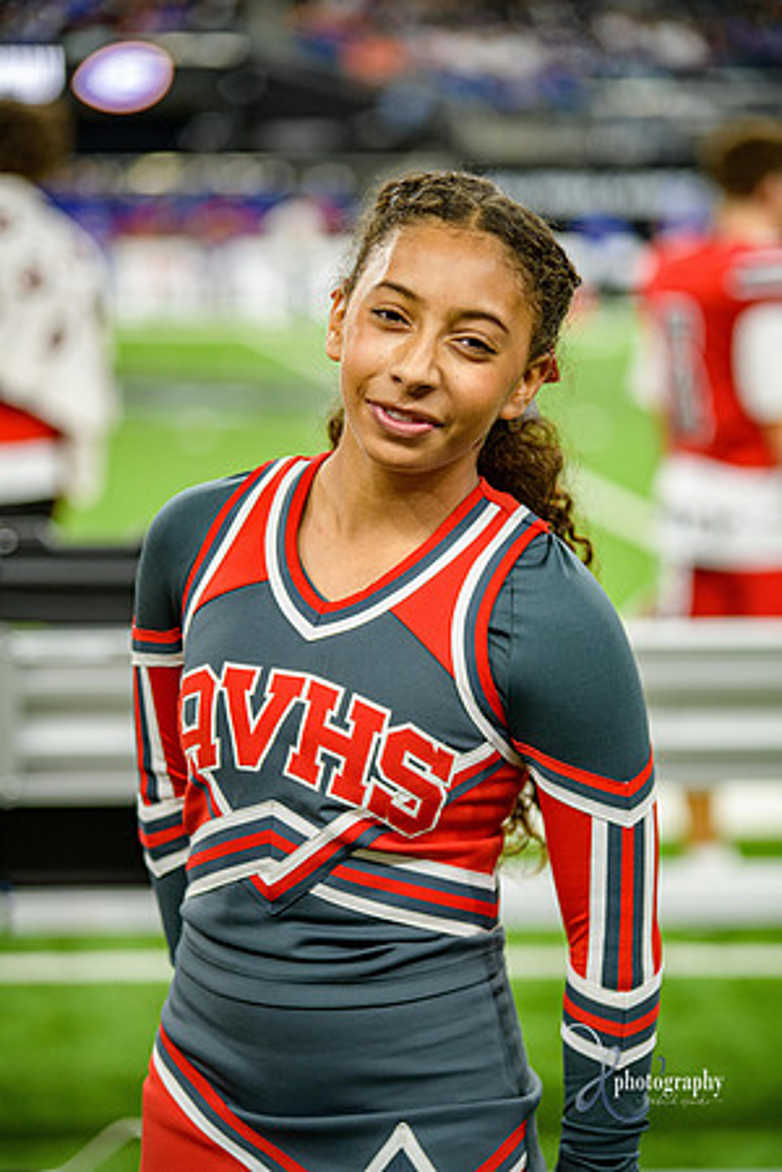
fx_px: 3910
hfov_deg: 11.4
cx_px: 391
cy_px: 586
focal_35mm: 120
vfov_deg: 17.1
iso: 1000
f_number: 2.8
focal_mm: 120
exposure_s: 1/400
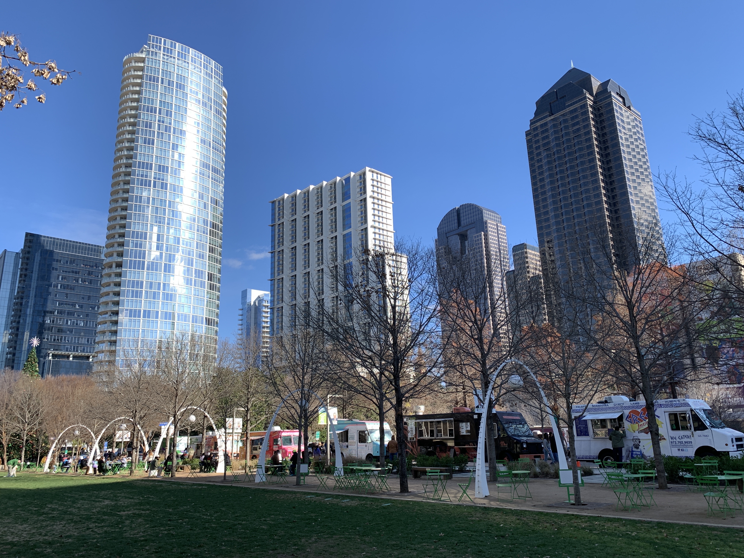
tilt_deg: +15.6
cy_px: 279
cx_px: 372
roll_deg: +2.3
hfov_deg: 67.3
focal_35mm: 26
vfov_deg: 53.1
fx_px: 559
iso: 25
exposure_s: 1/1560
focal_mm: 4.25
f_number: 1.8
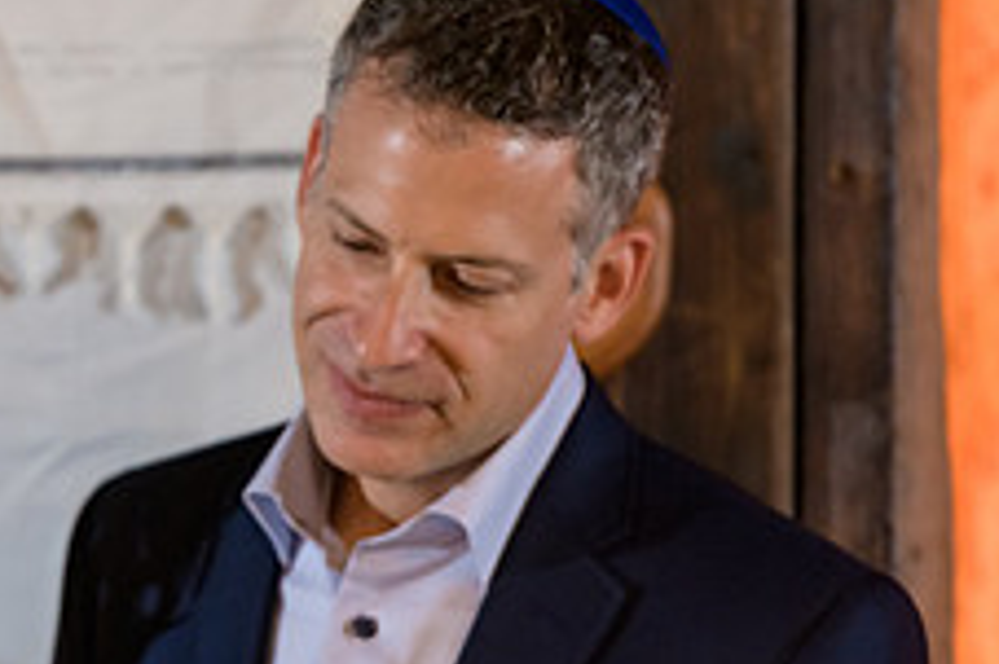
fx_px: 14197
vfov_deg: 2.7
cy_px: 512
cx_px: -70
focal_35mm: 512
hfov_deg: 4.0
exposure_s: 1/125
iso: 1600
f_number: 3.2
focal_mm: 200
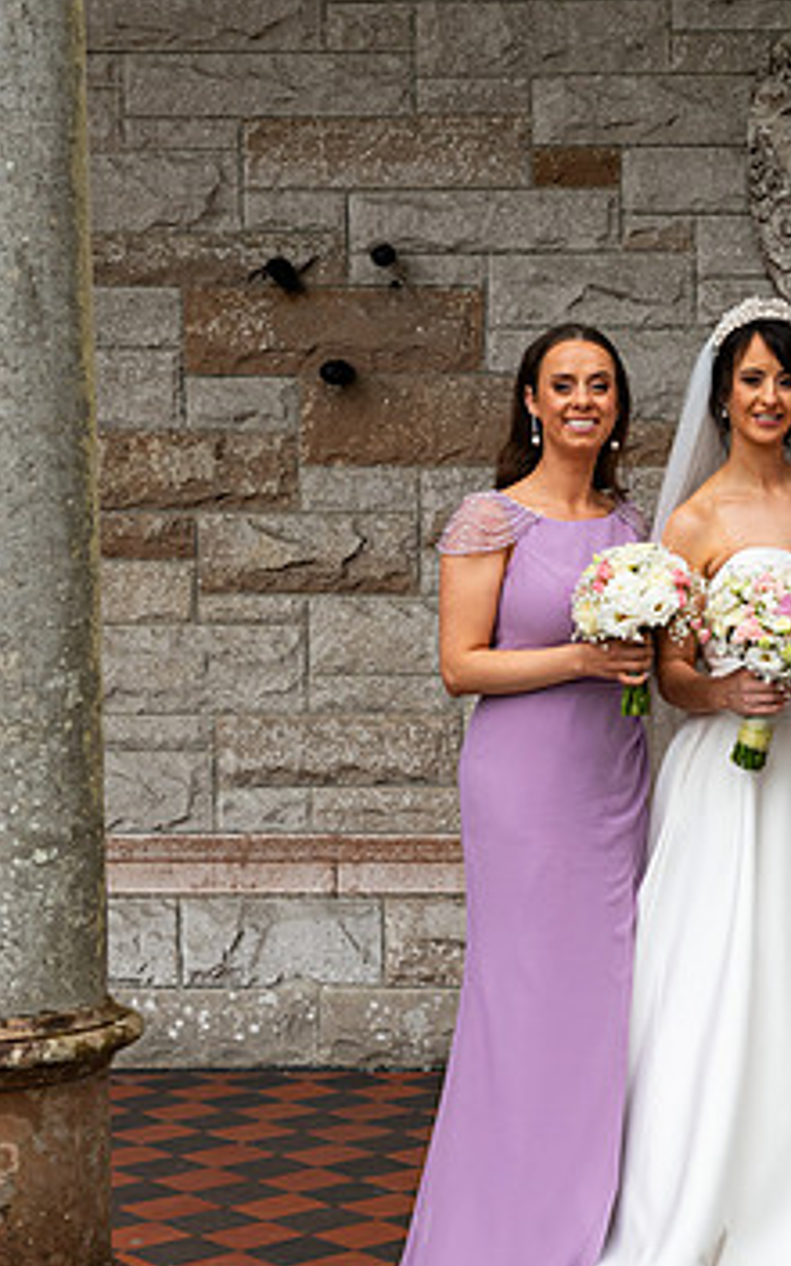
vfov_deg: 27.8
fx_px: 2552
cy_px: 678
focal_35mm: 74
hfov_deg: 17.2
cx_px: 784
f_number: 5
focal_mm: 44
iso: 320
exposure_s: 1/160
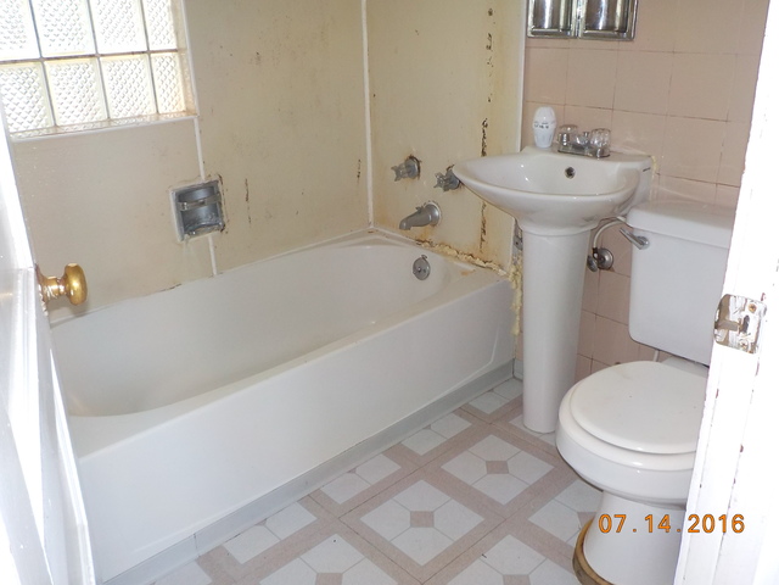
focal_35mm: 30
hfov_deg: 60.0
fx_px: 675
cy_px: 292
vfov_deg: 46.8
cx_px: 390
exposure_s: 1/30
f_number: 3.3
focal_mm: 4.1
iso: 200
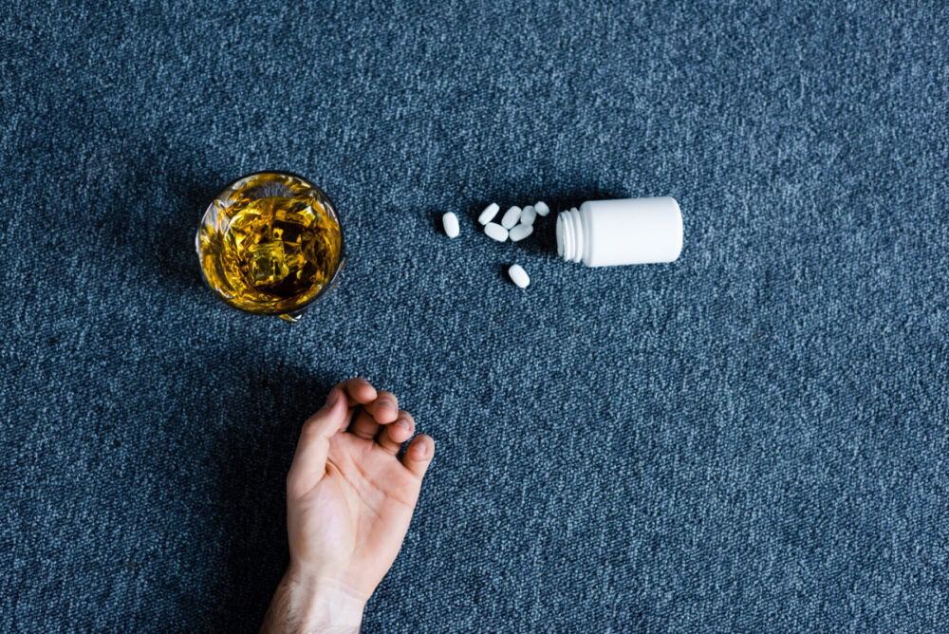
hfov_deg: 54.4
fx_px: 923
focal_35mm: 35
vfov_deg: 37.9
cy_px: 317
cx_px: 474
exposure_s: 1/100
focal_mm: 35
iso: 320
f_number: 3.5
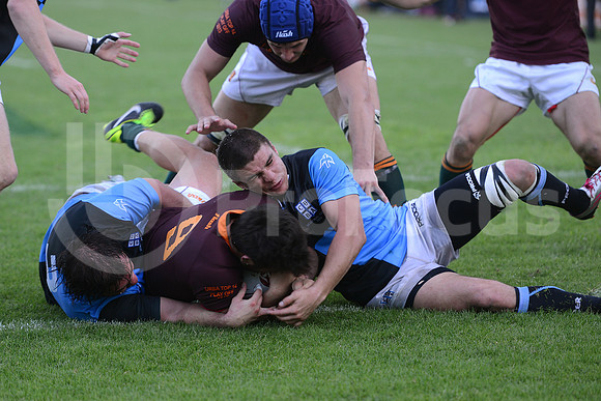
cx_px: 300
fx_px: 2588
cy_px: 200
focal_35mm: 155
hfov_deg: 13.2
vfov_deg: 8.9
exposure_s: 1/500
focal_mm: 155
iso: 500
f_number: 2.8
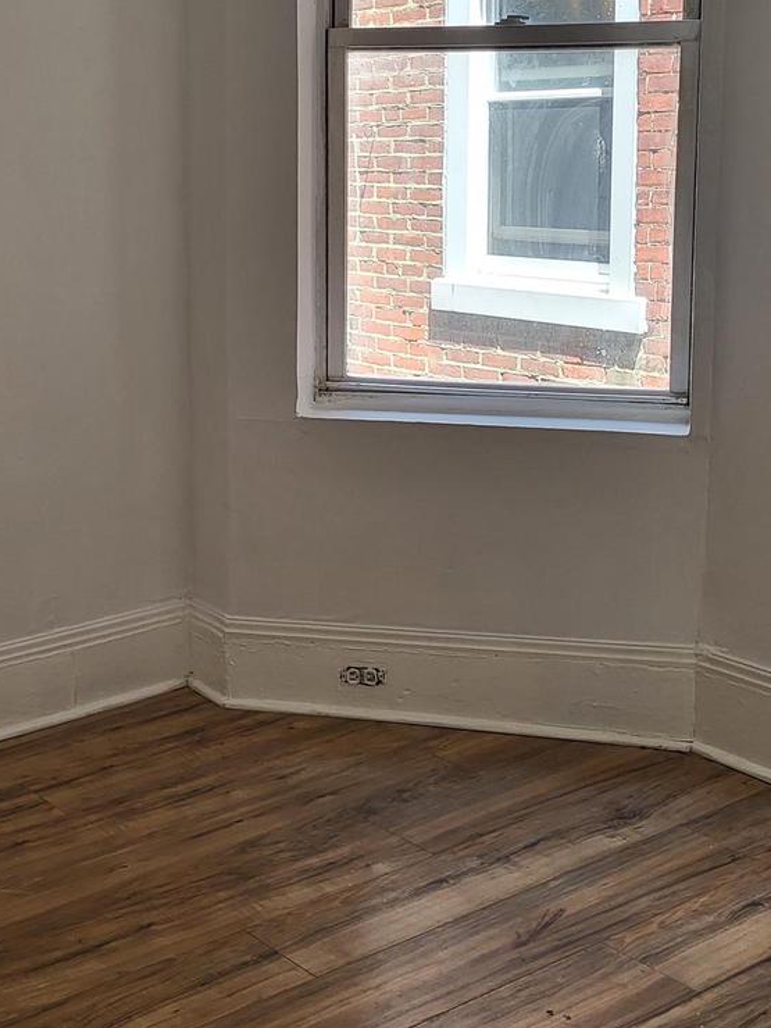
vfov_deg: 35.3
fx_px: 1604
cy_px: 365
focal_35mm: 54
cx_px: 249
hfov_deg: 26.9
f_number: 1.8
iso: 80
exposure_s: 1/120
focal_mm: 5.4
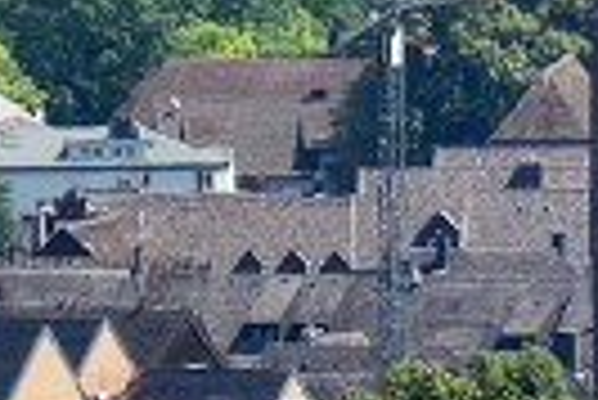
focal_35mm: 2076
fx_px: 34522
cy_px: 38
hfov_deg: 1.0
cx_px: 576
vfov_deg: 0.7
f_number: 5.6
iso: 80
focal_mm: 135.6
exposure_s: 1/250
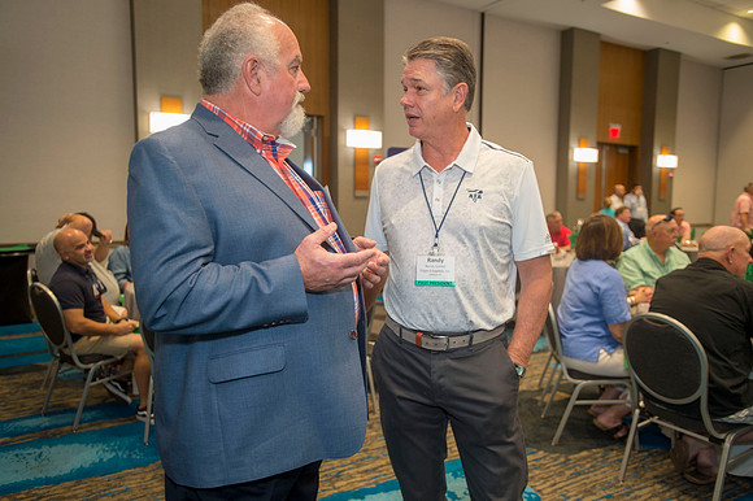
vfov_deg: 46.4
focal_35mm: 28
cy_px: 250
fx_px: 585
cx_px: 376
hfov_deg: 65.5
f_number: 2.8
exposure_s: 1/160
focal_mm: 28
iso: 1600
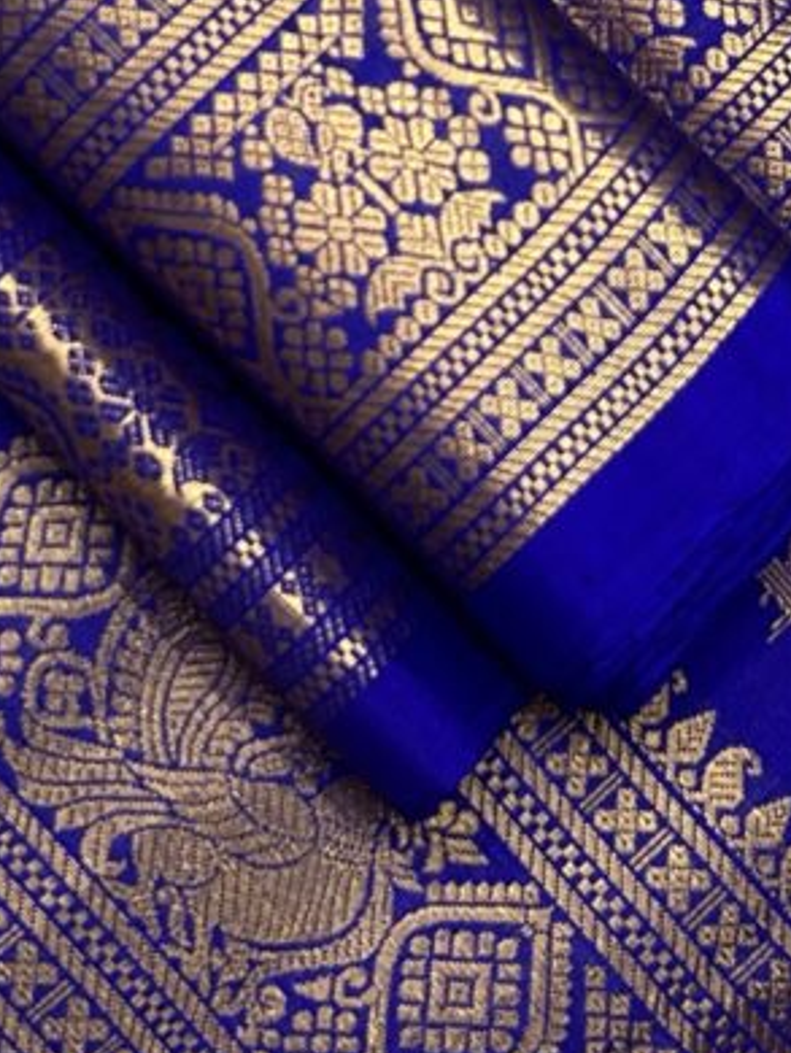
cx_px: 506
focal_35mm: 100
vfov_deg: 19.3
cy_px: 138
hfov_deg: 14.8
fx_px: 3043
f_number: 1.5
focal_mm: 5.7
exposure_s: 1/100
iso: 100
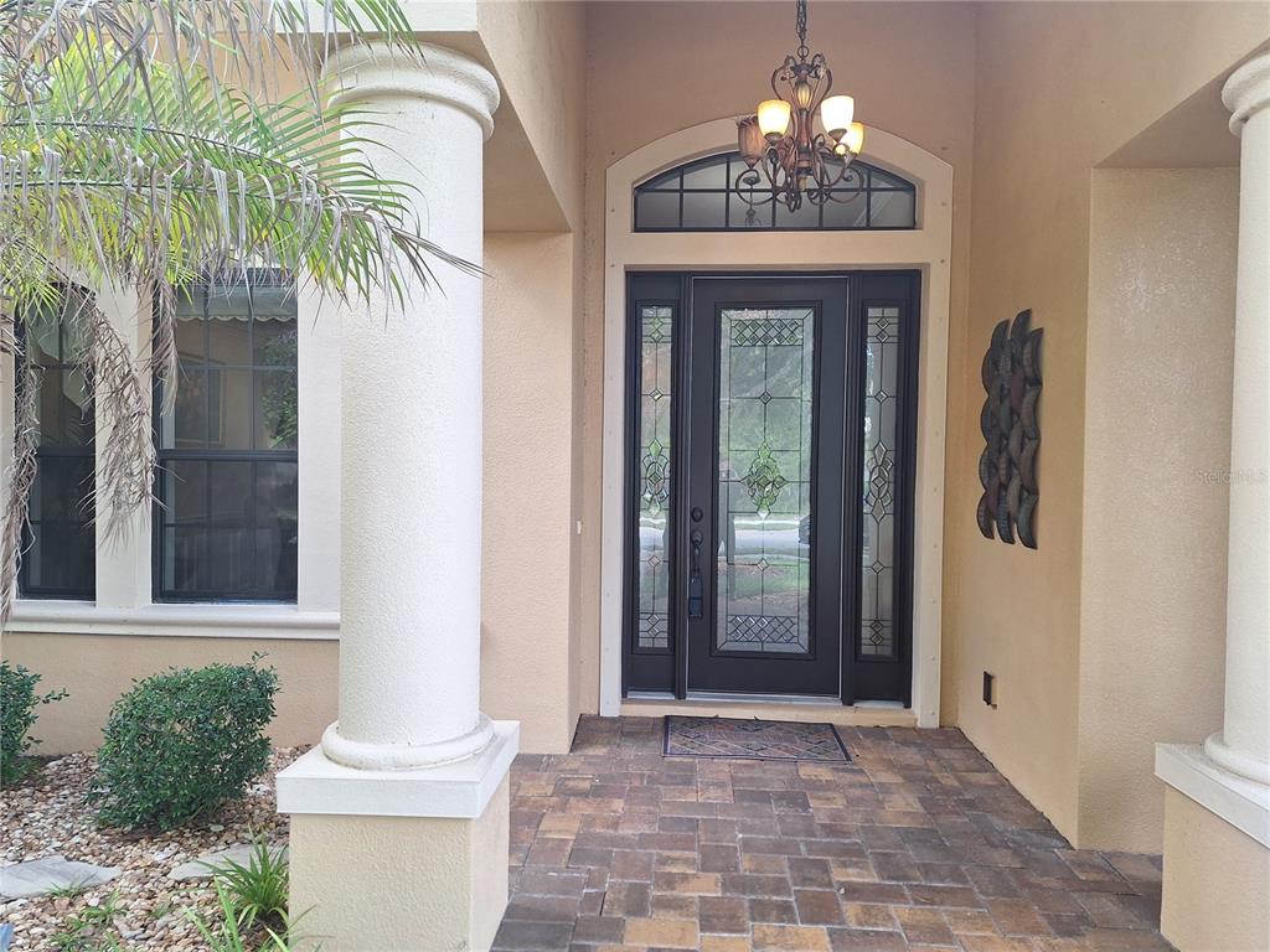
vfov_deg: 58.9
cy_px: 476
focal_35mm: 23
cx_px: 635
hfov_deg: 73.9
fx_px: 844
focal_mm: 5.54
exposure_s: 1/120
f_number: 1.8
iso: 64
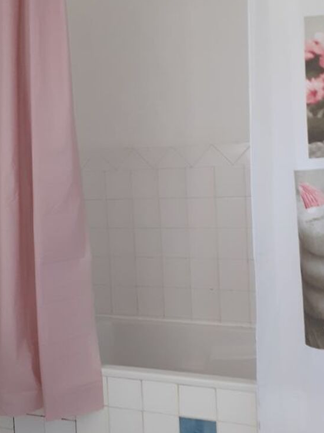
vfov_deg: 38.9
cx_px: 178
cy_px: 211
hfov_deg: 29.7
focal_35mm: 49
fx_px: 612
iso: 200
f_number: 1.9
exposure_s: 1/25
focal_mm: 3.6
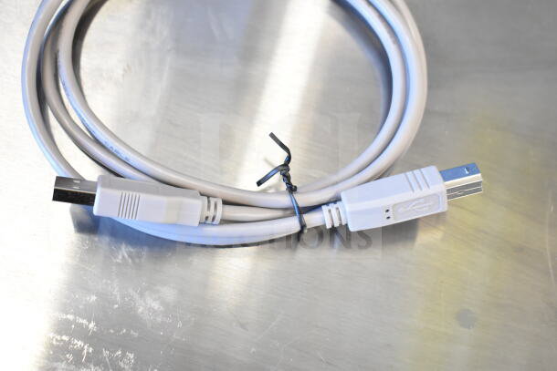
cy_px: 186
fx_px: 882
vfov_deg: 23.8
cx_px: 278
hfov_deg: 35.0
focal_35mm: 57
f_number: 4.8
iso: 1800
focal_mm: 38
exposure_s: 1/60
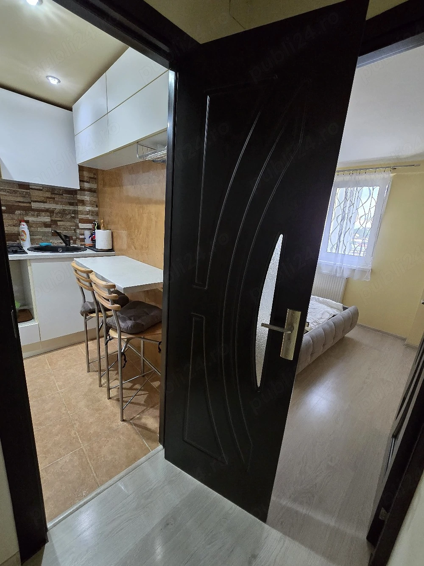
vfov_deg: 106.2
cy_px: 283
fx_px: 212
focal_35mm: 13
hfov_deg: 89.9
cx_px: 212
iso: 800
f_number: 2.2
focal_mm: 2.2
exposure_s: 1/50.3
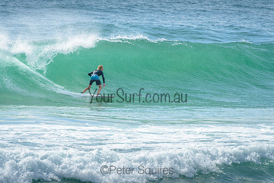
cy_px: 83
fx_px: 3733
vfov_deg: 2.8
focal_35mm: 490
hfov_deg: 4.2
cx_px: 128
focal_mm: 400
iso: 200
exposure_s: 1/1600
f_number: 7.1
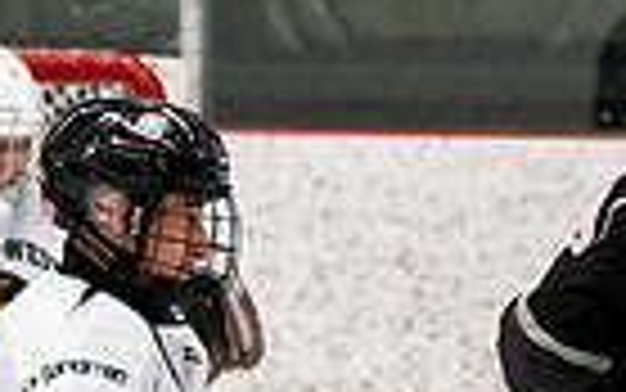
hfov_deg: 3.3
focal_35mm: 639
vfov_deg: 2.1
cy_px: 315
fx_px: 10906
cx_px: 814
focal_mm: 70
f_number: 2.8
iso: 1800
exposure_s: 1/640
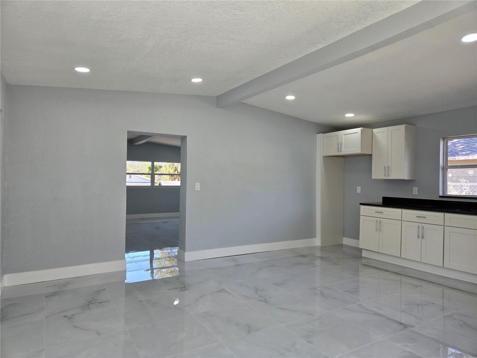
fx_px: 317
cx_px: 238
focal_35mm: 23
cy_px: 179
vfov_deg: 58.9
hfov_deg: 73.9
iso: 25
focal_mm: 5.4
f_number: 1.8
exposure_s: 1/120
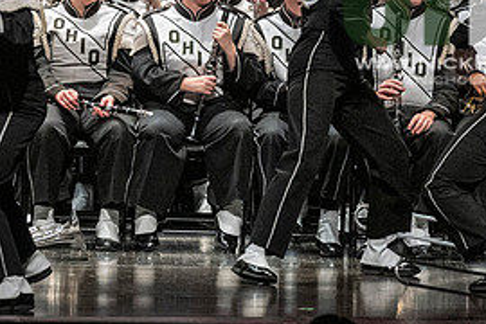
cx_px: 479
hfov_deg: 4.4
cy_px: -2
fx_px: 6291
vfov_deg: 2.9
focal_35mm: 466
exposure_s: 1/500
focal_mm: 145
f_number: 4
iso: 4000
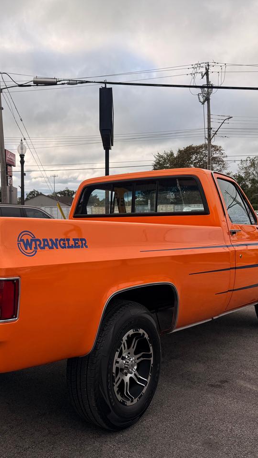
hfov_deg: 33.3
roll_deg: +0.3
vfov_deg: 56.6
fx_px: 426
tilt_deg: -2.3
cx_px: 76
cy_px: 229
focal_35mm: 35
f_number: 1.78
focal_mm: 6.76
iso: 80
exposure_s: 1/2703
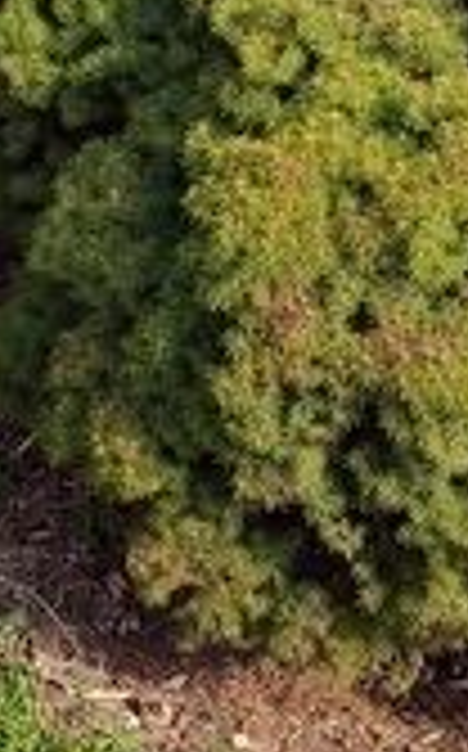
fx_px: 2394
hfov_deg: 9.6
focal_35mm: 117
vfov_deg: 17.3
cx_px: -742
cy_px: -59
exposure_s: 1/899
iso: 100
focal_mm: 5.56
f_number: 1.8
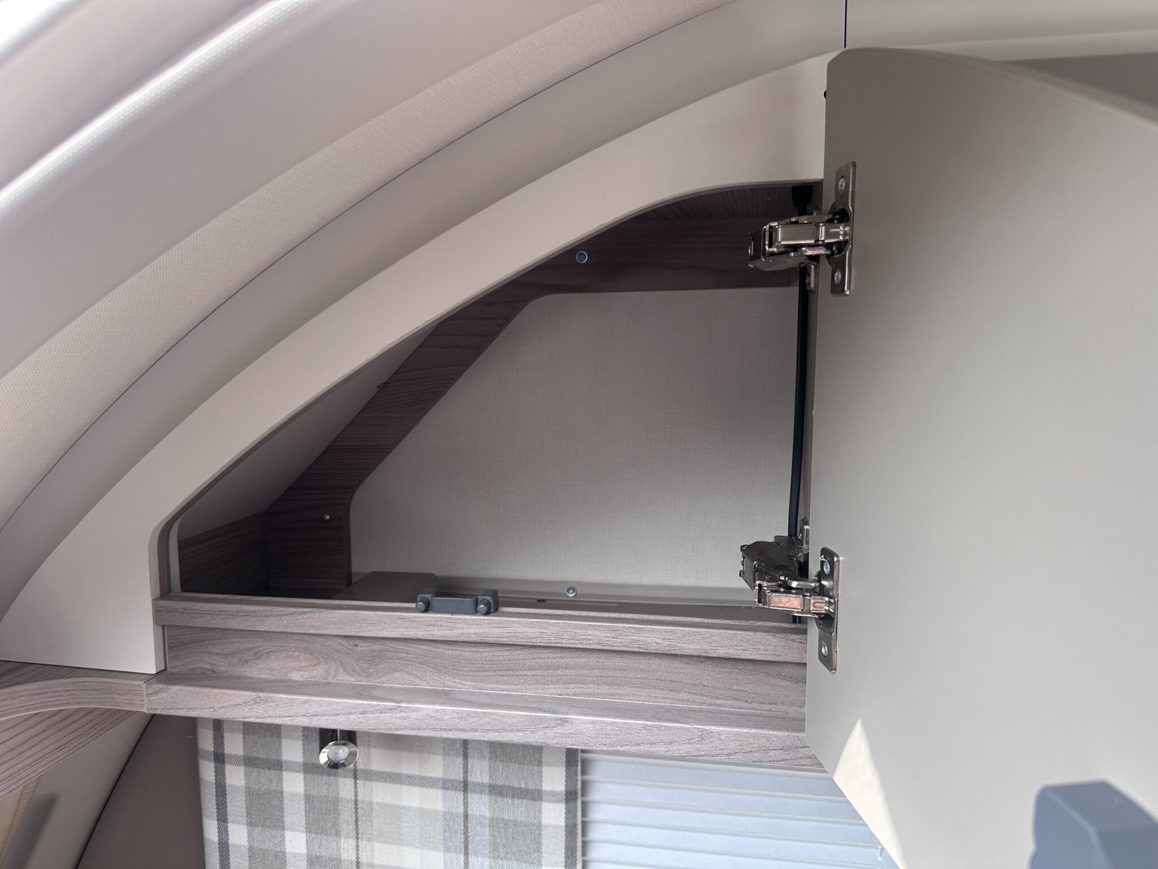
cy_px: 434
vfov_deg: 56.8
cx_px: 579
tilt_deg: -8.6
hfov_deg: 71.6
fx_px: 803
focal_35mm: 24
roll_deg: -0.3
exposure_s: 1/220
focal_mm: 6.86
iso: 64
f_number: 1.78
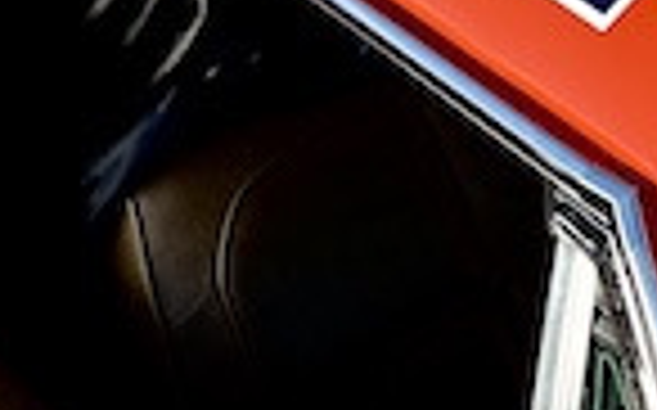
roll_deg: +3.9
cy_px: -315
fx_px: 2022
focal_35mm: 113
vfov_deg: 10.9
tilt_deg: -30.4
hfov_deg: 17.6
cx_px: 783
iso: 50
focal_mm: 5.1
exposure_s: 1/1852
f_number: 1.6
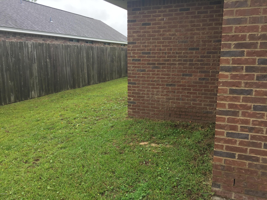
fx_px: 224
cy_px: 100
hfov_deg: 61.7
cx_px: 134
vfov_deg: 48.2
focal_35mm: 29
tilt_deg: -10.1
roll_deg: -2.0
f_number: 2.2
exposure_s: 1/265
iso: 32
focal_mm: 4.15
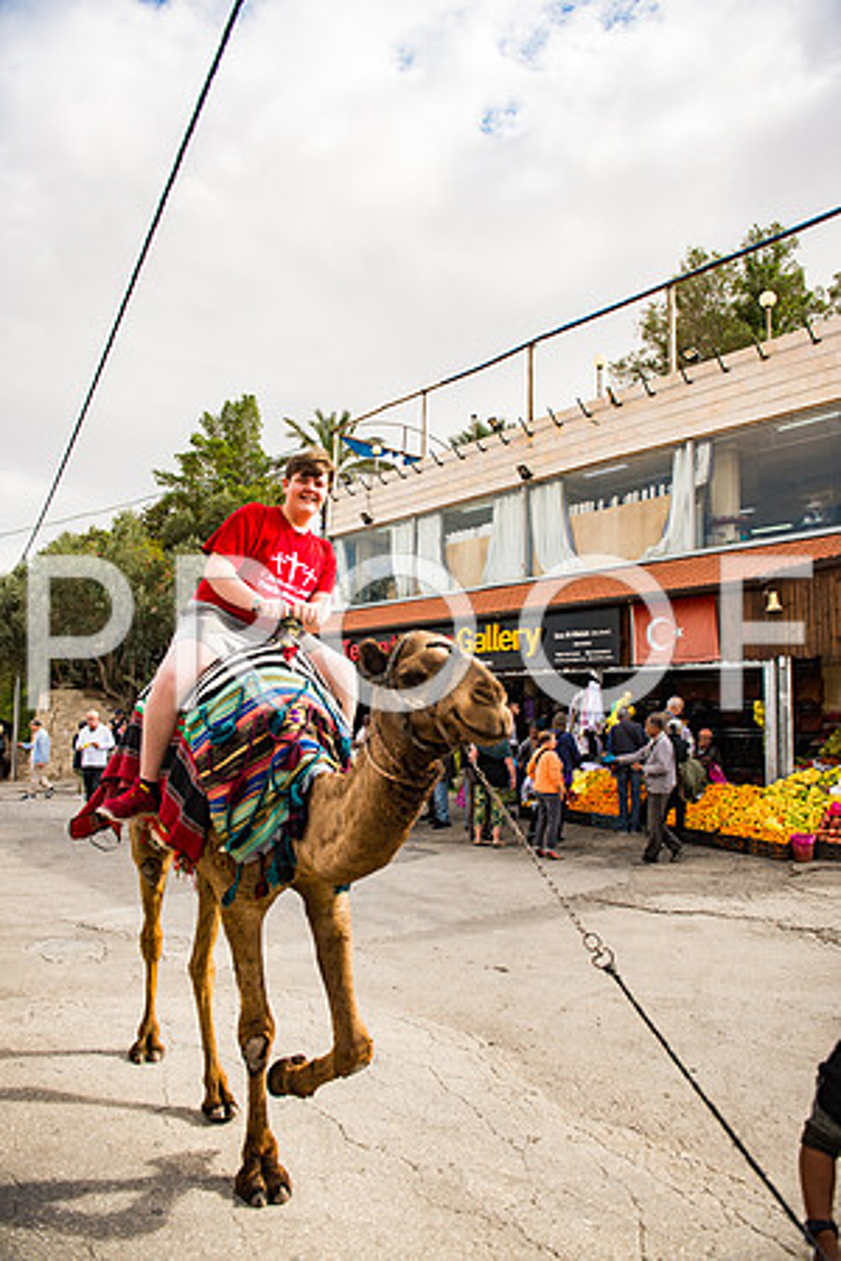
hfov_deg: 53.1
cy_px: 630
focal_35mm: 24
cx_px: 420
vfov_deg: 73.7
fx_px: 841
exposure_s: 1/2500
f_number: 2.8
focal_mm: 24
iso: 200
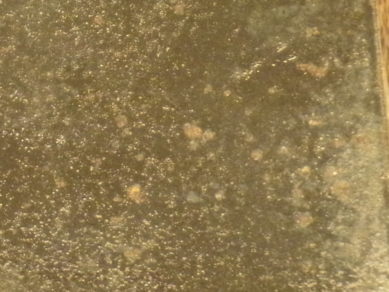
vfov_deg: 10.4
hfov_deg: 13.7
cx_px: 43
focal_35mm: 143
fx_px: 1607
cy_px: 96
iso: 800
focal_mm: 10.1
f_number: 3.7
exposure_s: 1/9
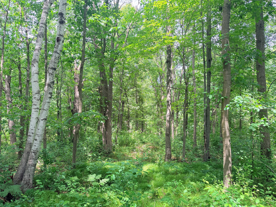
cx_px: 138
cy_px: 104
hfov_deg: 71.6
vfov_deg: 56.8
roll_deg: -1.2
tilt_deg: +6.1
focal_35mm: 24
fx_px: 191
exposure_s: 1/232
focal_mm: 6.76
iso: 200
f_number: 1.78
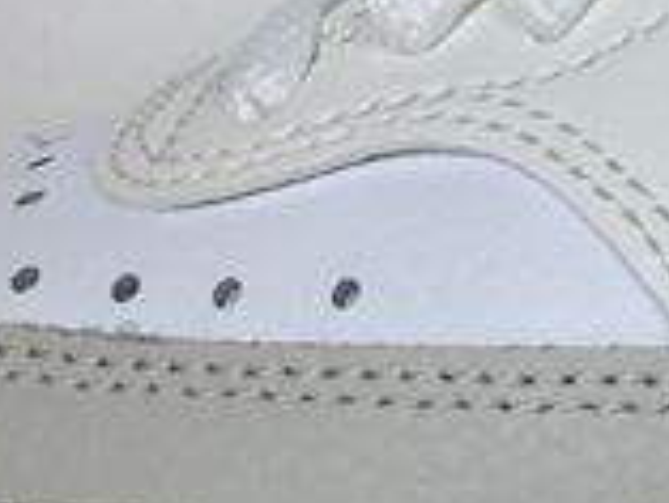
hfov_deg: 12.5
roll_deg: +0.8
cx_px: 1099
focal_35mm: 148
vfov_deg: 10.0
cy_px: 269
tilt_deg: -9.3
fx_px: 2862
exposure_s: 1/124
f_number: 2.2
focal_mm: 4.15
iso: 25
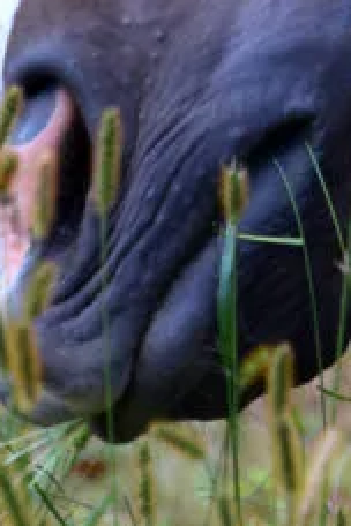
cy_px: -242
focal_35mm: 1346
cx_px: 521
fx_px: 19684
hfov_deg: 1.0
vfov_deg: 1.5
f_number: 5.6
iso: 800
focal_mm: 200
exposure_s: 1/640
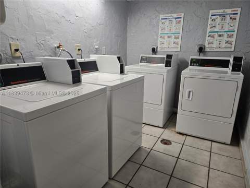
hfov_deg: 73.9
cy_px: 94
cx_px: 125
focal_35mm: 23
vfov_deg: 58.9
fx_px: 166
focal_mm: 5.4
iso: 125
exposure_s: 1/120
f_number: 1.8
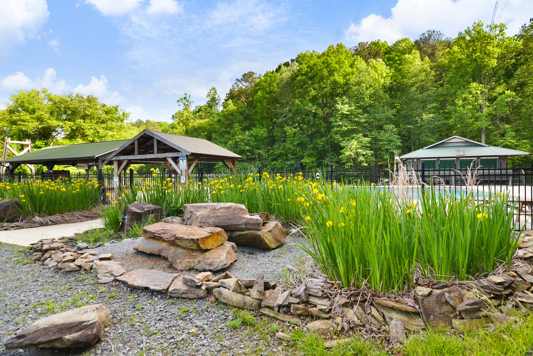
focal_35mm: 16
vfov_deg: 72.1
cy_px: 178
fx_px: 244
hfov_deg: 95.0
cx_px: 266
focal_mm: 11
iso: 160
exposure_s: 1/125
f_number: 5.6
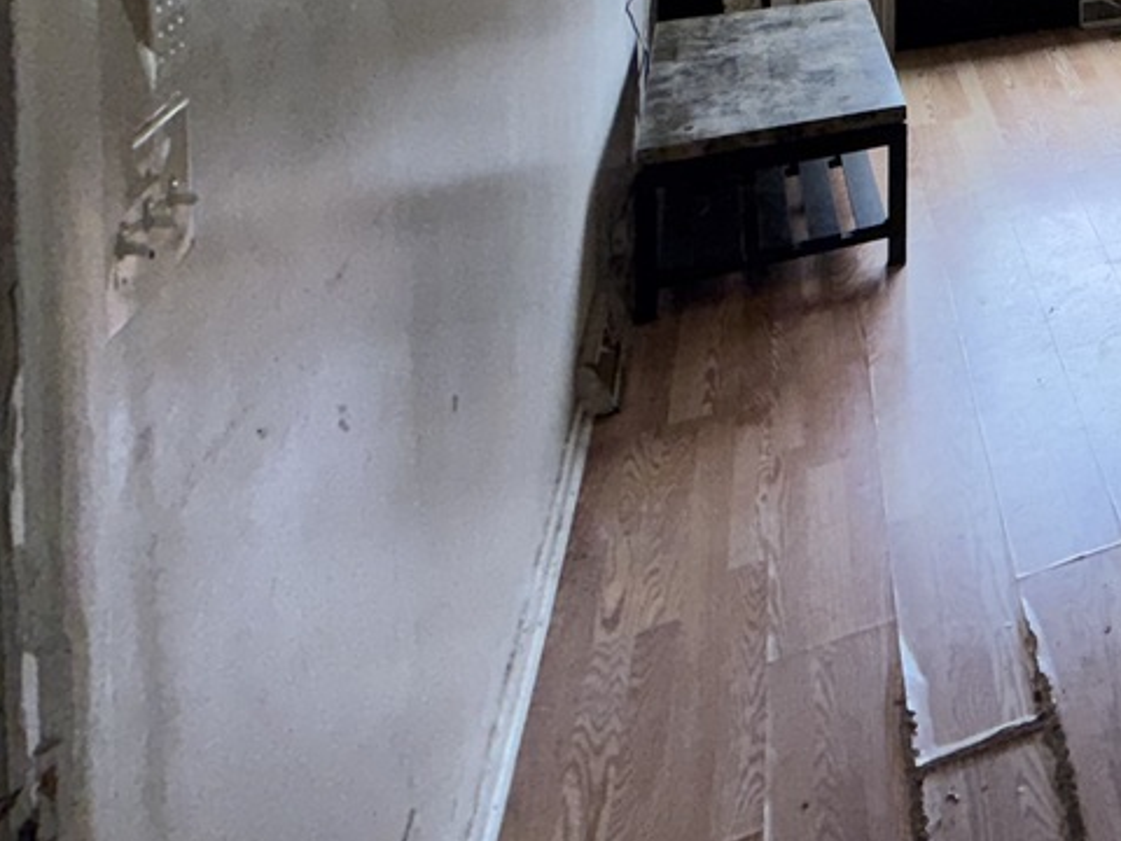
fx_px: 1360
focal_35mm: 42
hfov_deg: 30.4
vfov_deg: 26.8
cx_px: 1590
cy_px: -346
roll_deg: -0.7
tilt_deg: -1.4
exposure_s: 1/122
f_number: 2.2
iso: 40
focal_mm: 2.22
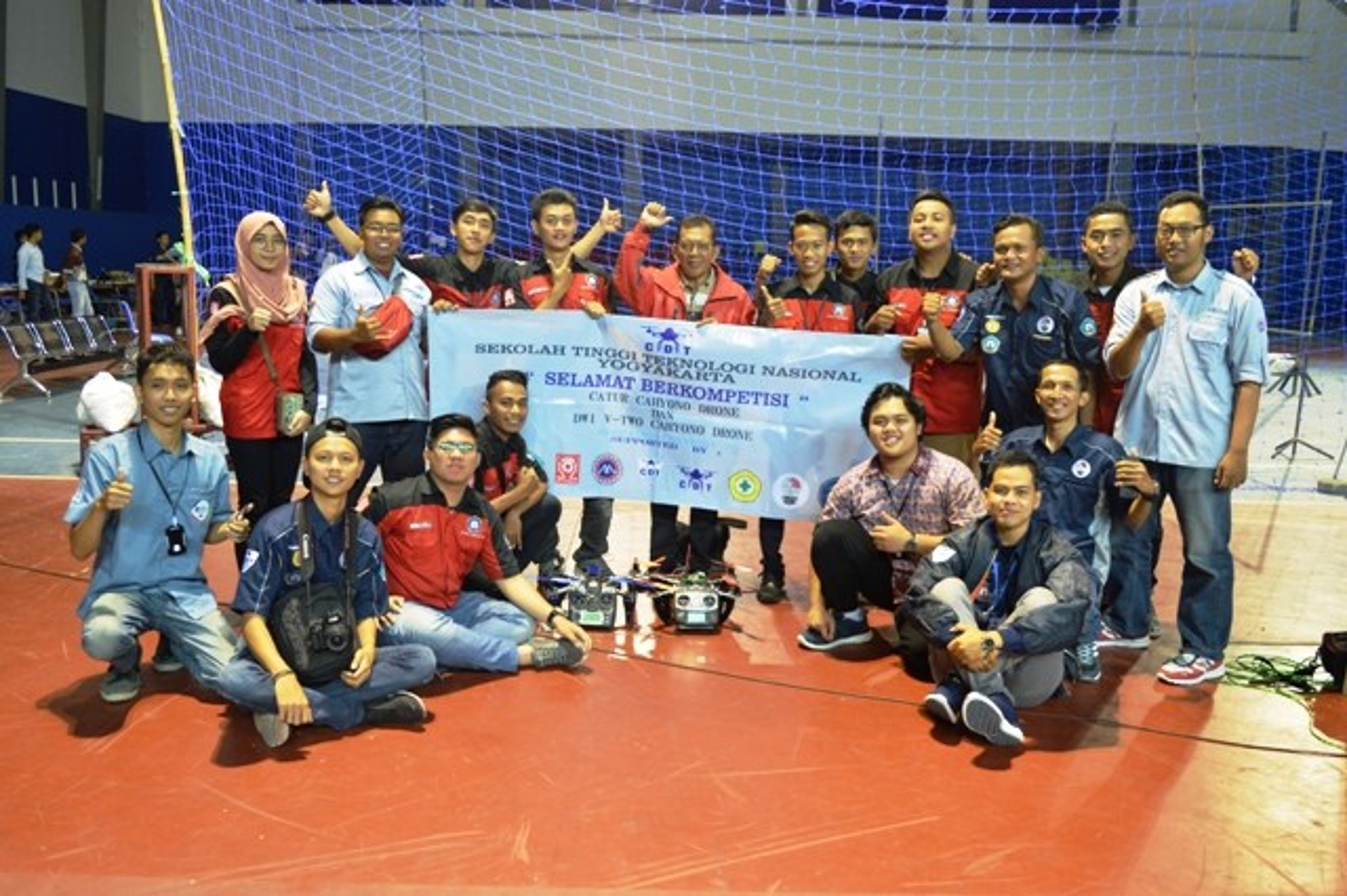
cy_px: 448
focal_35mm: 32
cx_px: 674
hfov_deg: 59.5
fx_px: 1178
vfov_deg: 41.7
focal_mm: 21
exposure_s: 1/15
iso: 800
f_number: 4
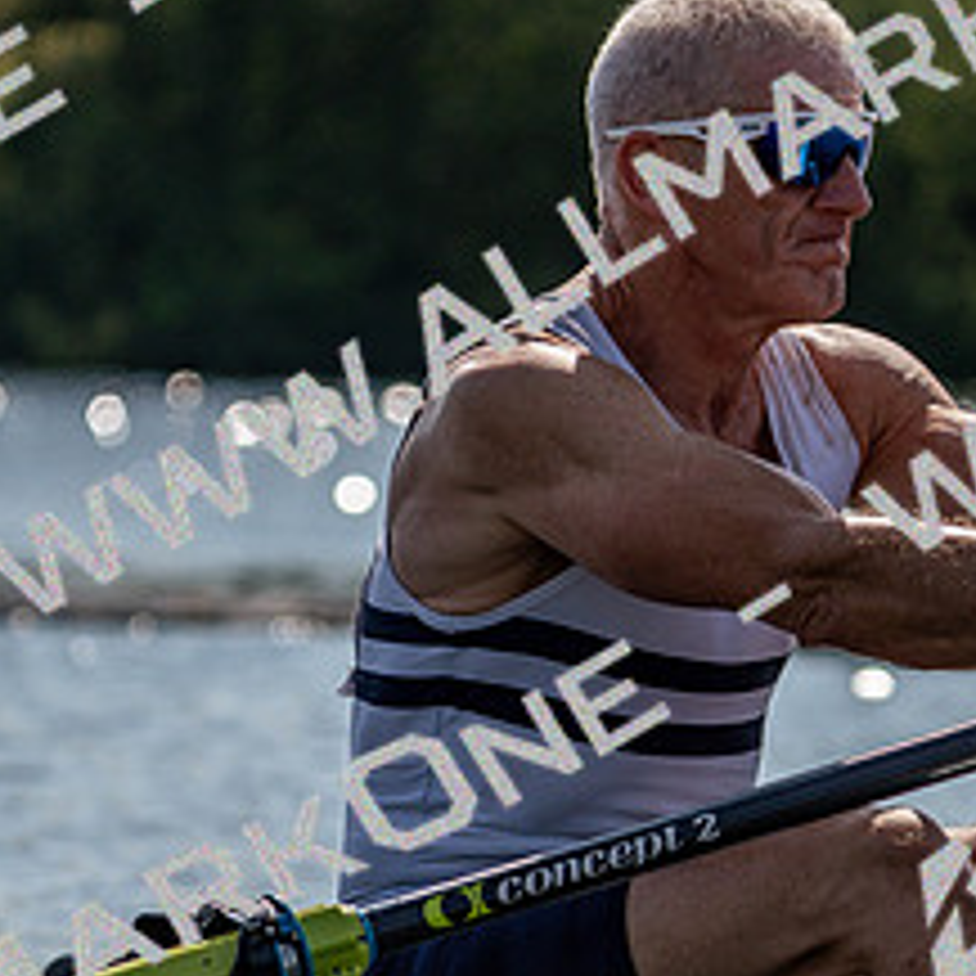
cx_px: 535
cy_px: 627
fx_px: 14514
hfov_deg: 3.9
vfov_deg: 3.9
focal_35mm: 455
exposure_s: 1/1600
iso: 100
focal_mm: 200
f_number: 5.6
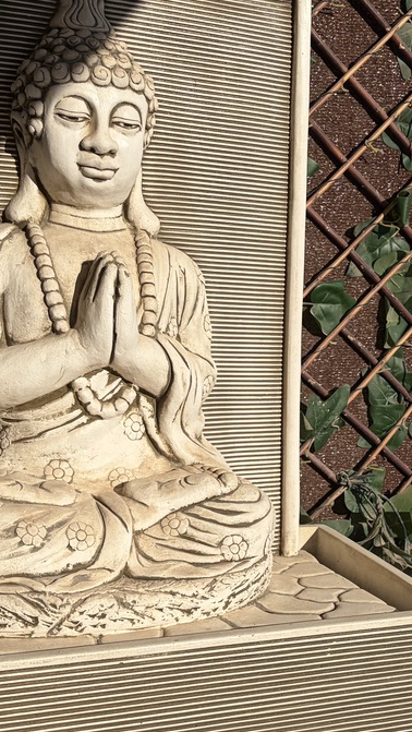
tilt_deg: -10.6
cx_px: 339
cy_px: 436
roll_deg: -2.5
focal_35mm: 54
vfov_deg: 38.3
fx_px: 1048
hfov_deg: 21.9
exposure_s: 1/8850
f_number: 1.6
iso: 50
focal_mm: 5.96
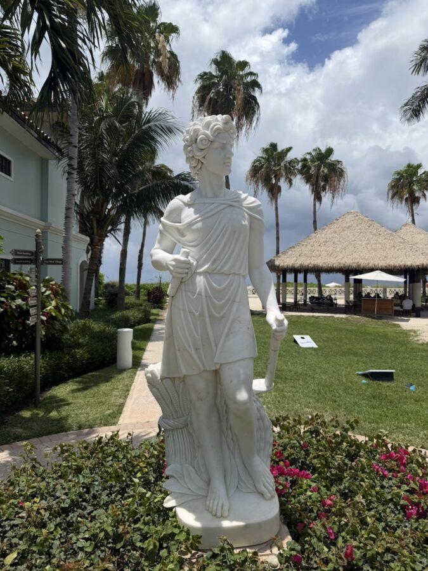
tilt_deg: +0.4
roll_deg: -0.2
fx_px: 396
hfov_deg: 56.8
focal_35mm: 24
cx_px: 214
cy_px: 286
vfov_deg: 71.6
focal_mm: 6.76
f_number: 1.78
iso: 80
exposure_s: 1/10309
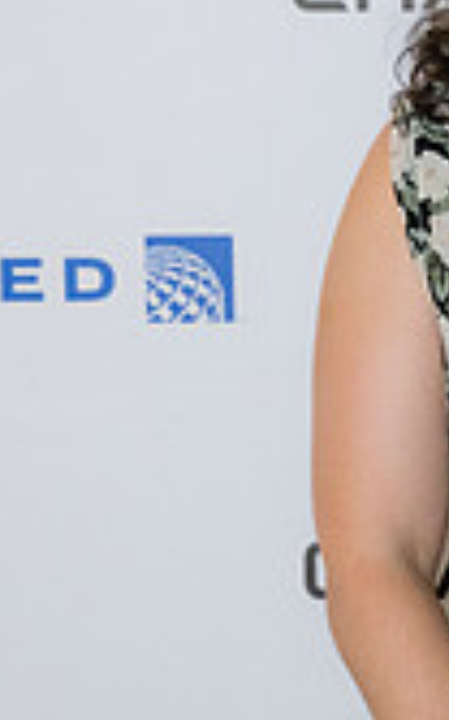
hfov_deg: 7.0
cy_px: 207
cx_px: 609
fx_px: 3612
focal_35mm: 184
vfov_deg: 11.4
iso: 3200
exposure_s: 1/125
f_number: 4
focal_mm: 67
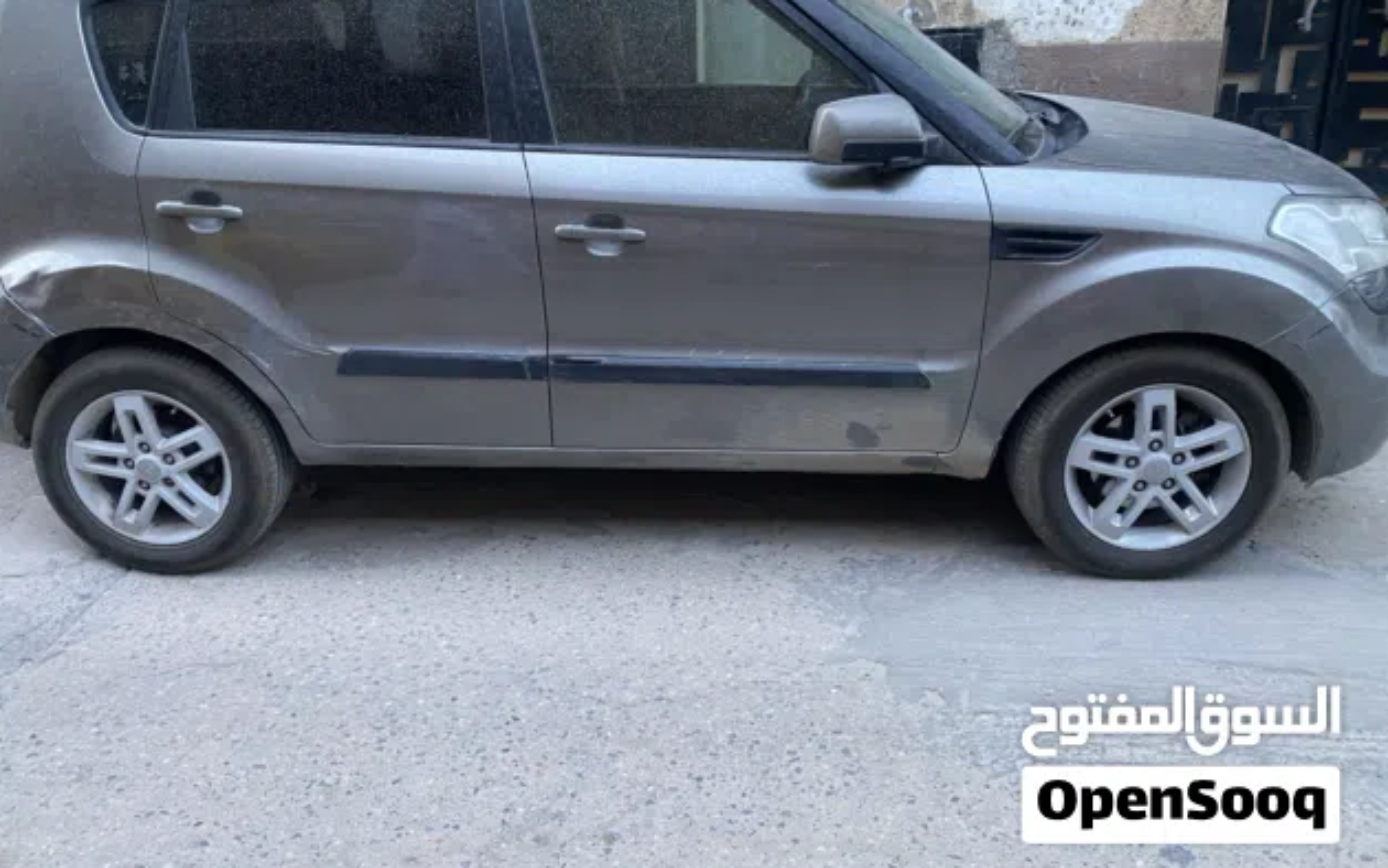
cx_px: 690
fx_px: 1059
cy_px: 368
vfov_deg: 44.4
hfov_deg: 66.5
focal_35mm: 28
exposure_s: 1/60
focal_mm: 4.25
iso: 400
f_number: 1.8
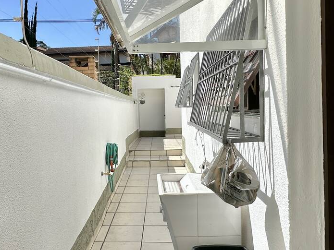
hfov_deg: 61.4
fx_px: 280
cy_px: 110
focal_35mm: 29
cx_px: 141
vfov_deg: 48.1
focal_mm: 2.22
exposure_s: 1/3401
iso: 50
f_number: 2.2
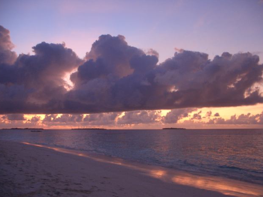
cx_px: 132
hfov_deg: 53.9
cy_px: 101
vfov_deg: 41.8
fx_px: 258
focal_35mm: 34
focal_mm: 7.1
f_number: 2.8
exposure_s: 1/8
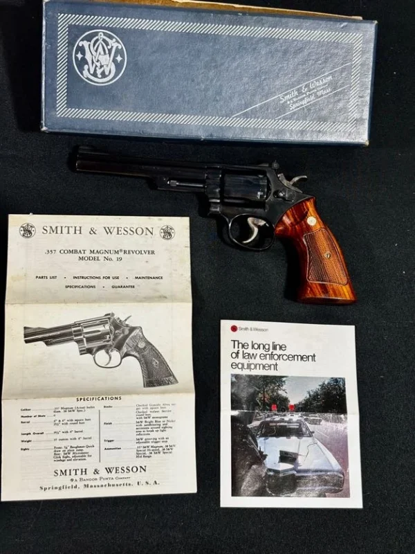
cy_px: 277
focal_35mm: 52
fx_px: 831
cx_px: 208
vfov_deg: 36.8
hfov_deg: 28.0
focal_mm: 5.96
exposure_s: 1/60
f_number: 1.6
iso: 100
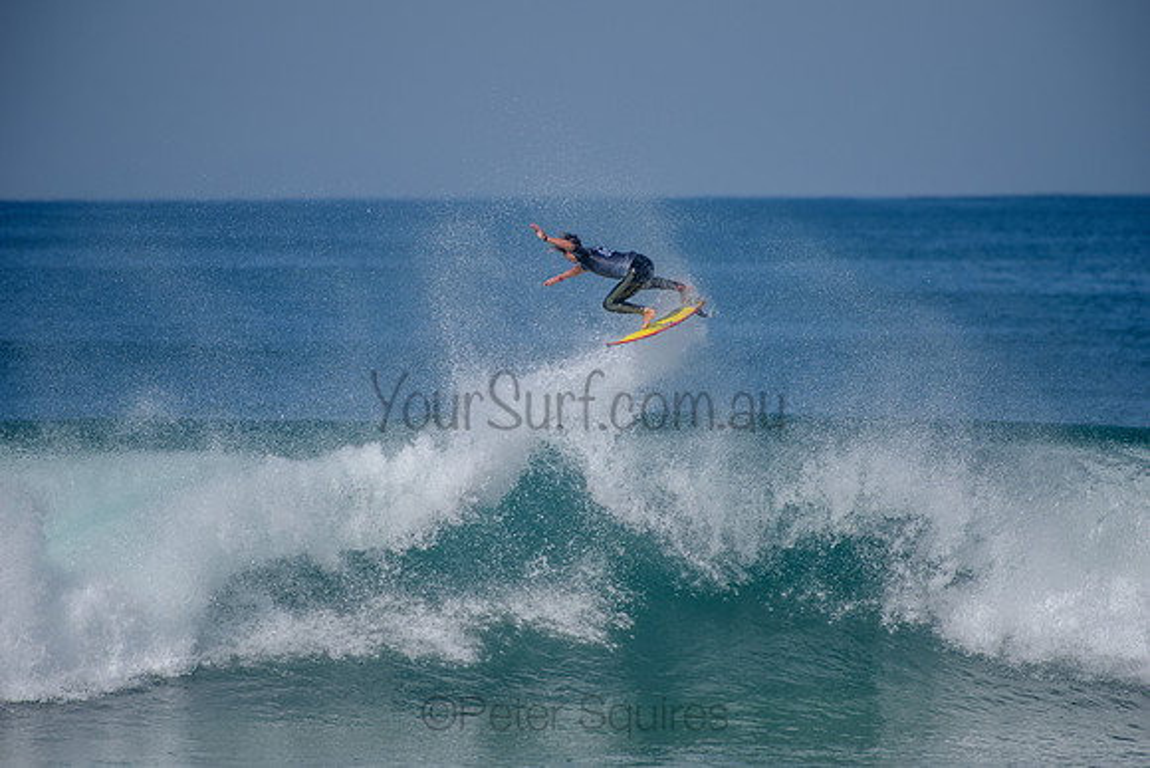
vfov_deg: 2.8
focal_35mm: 500
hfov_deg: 4.1
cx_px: 575
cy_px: 384
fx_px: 15975
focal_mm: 500
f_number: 5.6
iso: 160
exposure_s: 1/2000
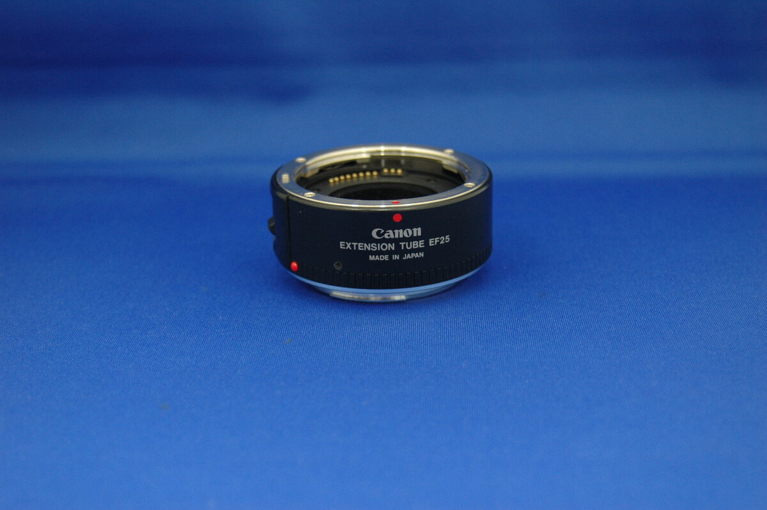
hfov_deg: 30.5
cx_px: 384
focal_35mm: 66
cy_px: 255
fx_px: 1405
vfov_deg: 20.6
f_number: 4.2
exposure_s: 1/20
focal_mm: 44
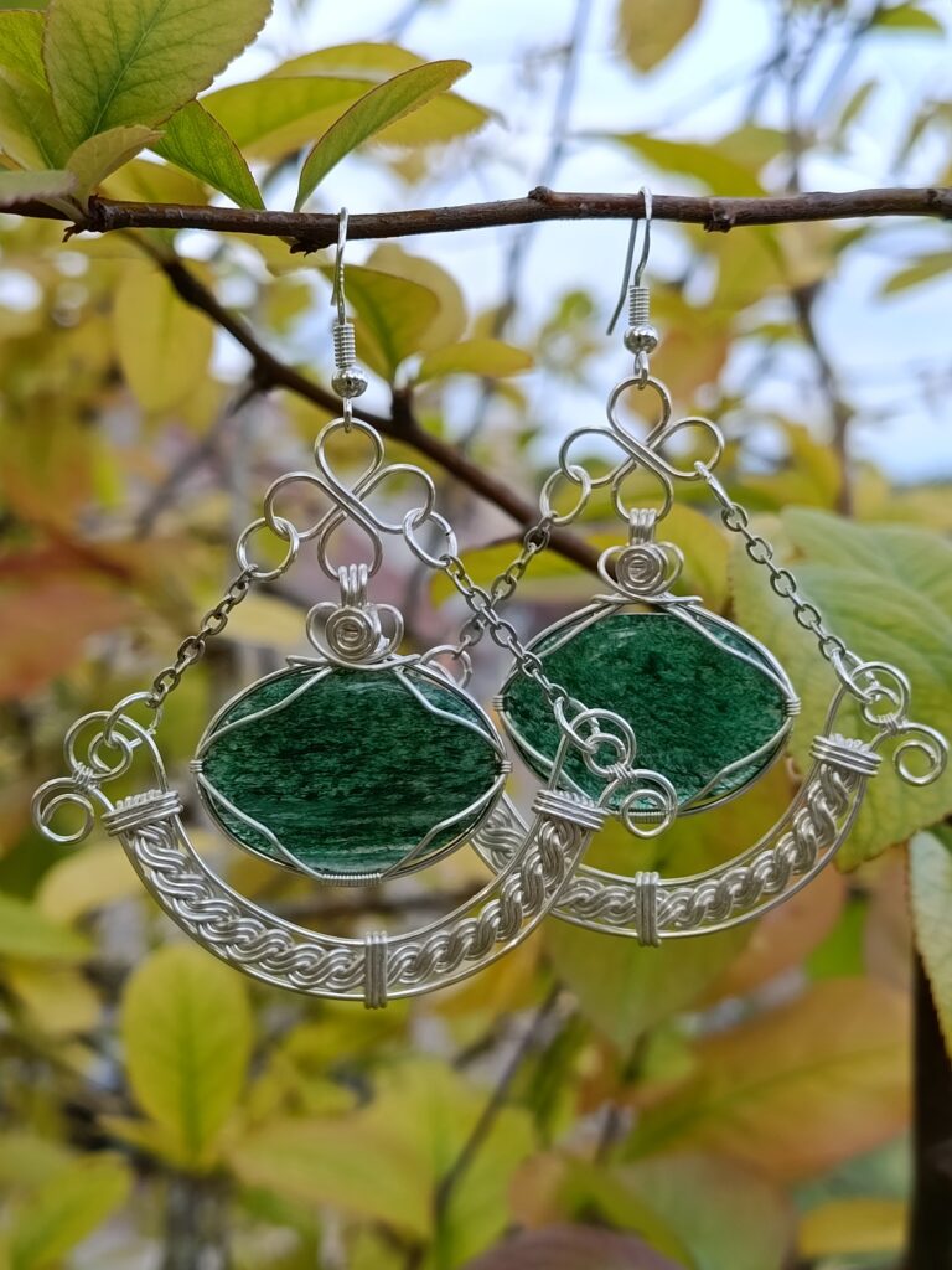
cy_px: 635
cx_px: 476
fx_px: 1760
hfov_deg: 30.3
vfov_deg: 39.7
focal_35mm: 48
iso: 50
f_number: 1.7
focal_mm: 5.24
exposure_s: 1/116
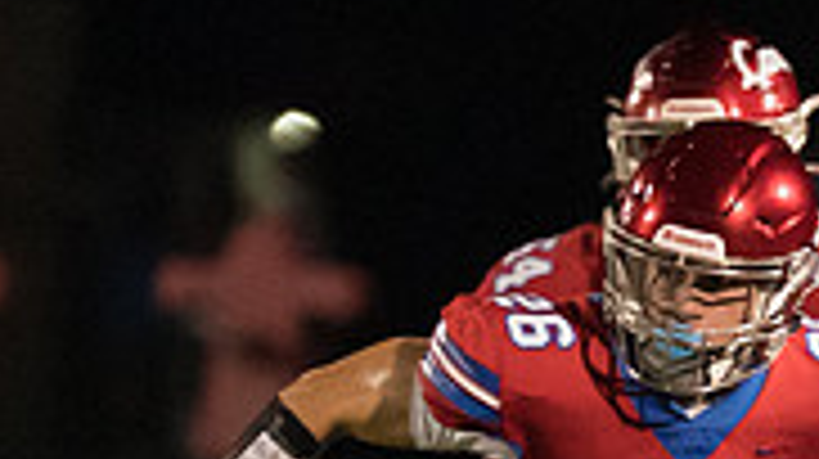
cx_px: 633
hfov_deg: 1.7
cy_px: 678
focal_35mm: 1239
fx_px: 26883
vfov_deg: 1.0
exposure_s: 1/1250
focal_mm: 200
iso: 12800
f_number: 2.8
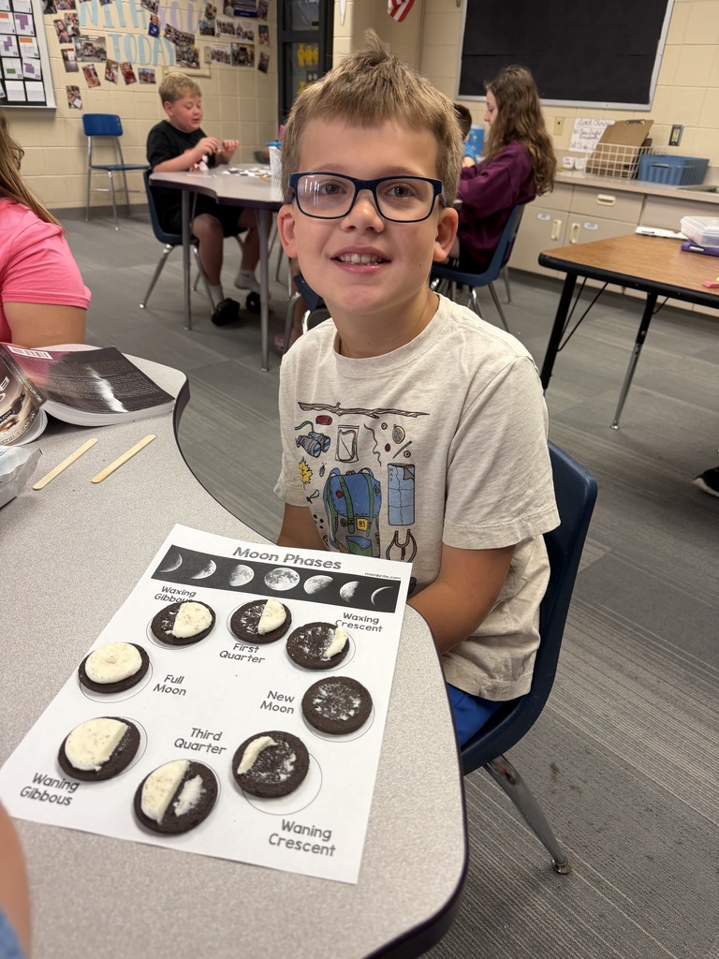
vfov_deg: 71.6
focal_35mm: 24
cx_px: 360
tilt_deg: -29.1
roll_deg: -2.9
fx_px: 665
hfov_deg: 56.8
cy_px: 480
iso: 160
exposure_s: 1/120
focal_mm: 6.76
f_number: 1.78
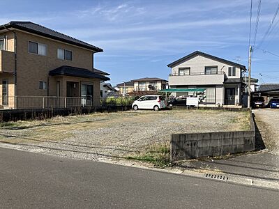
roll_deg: +1.9
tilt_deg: +2.3
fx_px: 226
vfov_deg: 49.7
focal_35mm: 28
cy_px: 104
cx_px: 140
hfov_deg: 63.4
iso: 32
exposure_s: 1/2208
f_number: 1.8
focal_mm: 3.99
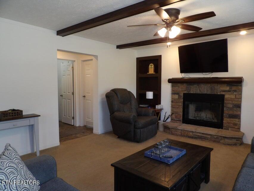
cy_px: 96
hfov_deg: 71.6
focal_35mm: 24
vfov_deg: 56.8
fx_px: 176
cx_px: 127
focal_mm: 4.3
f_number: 3.2
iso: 200
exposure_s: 1/32
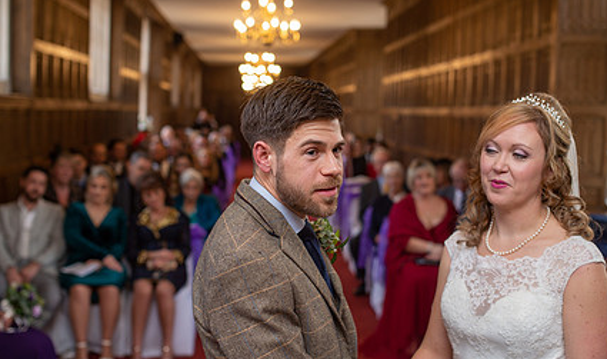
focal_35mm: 50
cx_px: 304
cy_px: 181
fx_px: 815
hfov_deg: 40.9
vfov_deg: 24.8
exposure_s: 1/125
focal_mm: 35
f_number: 2.5
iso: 160
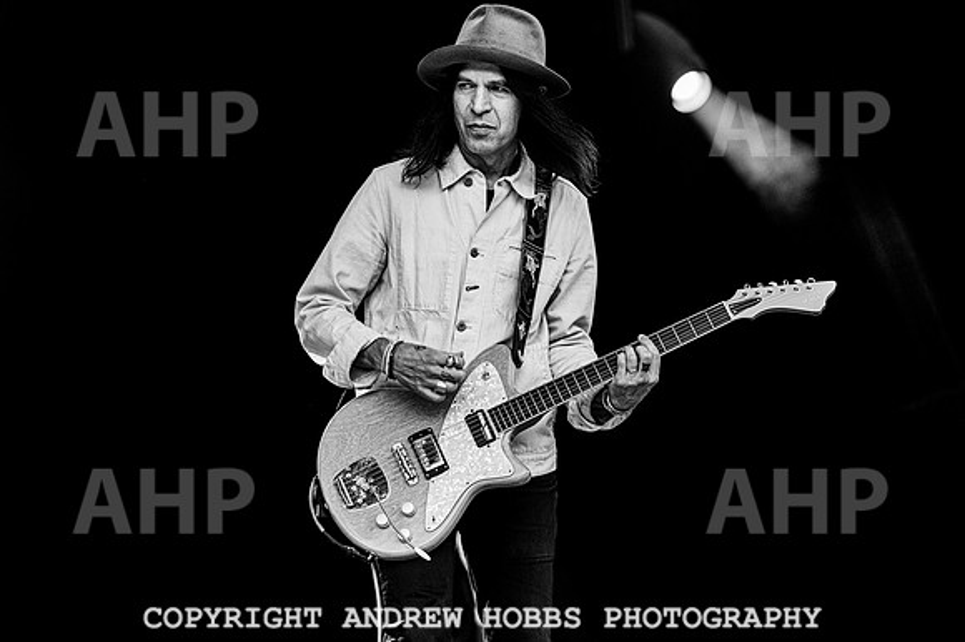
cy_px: 321
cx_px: 482
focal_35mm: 120
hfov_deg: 17.1
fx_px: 3216
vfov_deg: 11.4
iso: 1000
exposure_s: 1/500
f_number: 3.2
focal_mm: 120
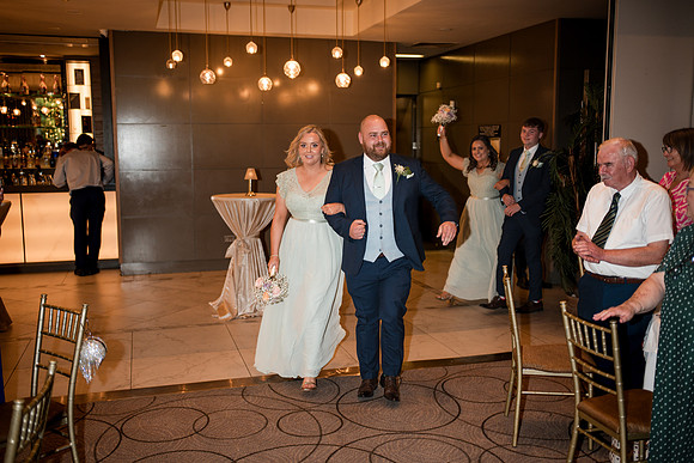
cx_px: 347
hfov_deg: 54.4
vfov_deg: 37.9
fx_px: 675
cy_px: 232
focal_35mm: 35
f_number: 1.8
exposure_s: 1/200
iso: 200
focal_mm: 35
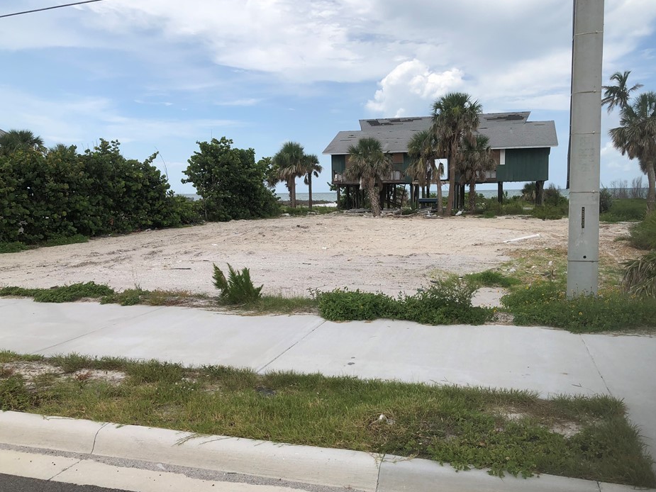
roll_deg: +0.5
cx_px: 352
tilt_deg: -5.0
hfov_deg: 58.3
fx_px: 588
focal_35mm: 31
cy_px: 255
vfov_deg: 45.4
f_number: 1.8
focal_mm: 3.99
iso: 20
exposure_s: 1/2183
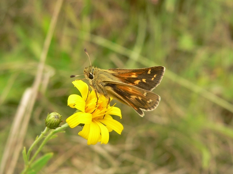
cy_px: 87
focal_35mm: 73
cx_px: 116
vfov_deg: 20.2
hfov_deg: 26.7
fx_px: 491
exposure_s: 1/125
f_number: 4
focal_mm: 12.1
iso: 100
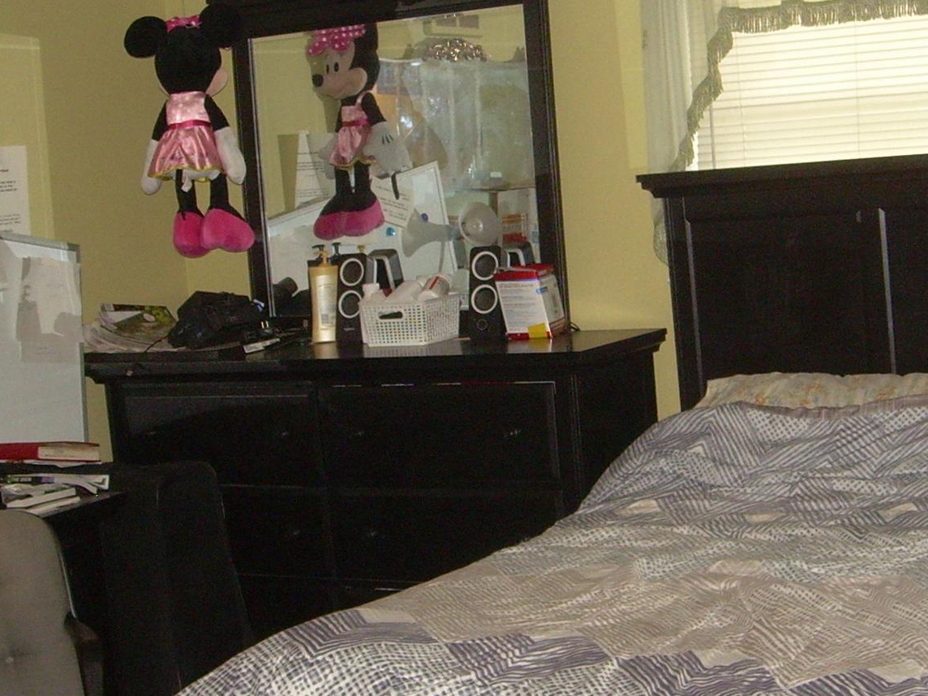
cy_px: 275
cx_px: 594
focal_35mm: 68
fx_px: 1823
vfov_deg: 21.6
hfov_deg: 28.4
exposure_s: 1/60
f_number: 2.8
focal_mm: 6.3
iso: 200
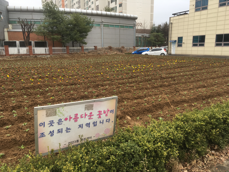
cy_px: 86
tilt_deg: -11.2
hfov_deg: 61.7
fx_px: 192
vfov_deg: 48.2
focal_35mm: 29
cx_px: 114
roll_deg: -2.4
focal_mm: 4.15
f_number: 2.2
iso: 25
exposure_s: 1/439
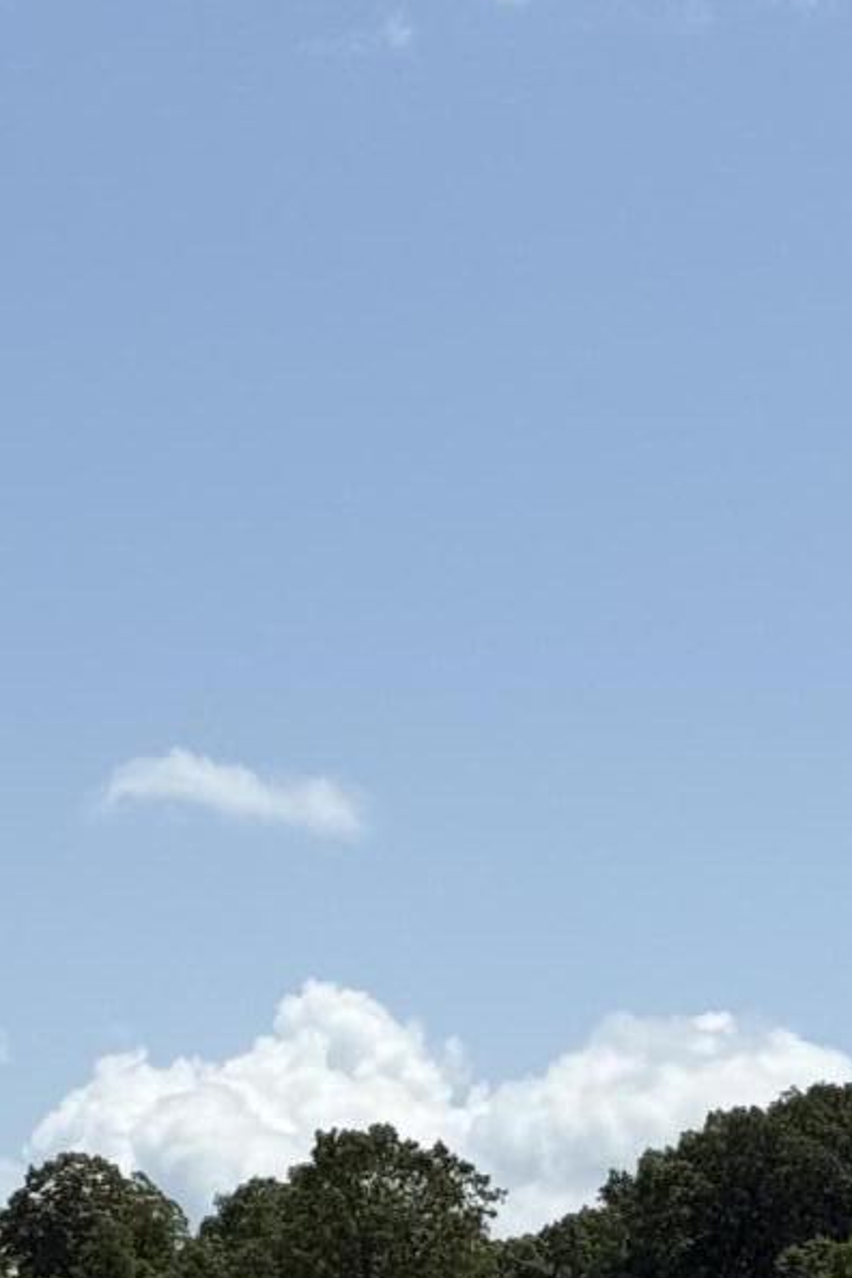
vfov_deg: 12.1
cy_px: 1304
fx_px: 5964
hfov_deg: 8.1
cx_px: -295
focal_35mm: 168
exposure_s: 1/7874
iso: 64
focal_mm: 6.76
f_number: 1.78
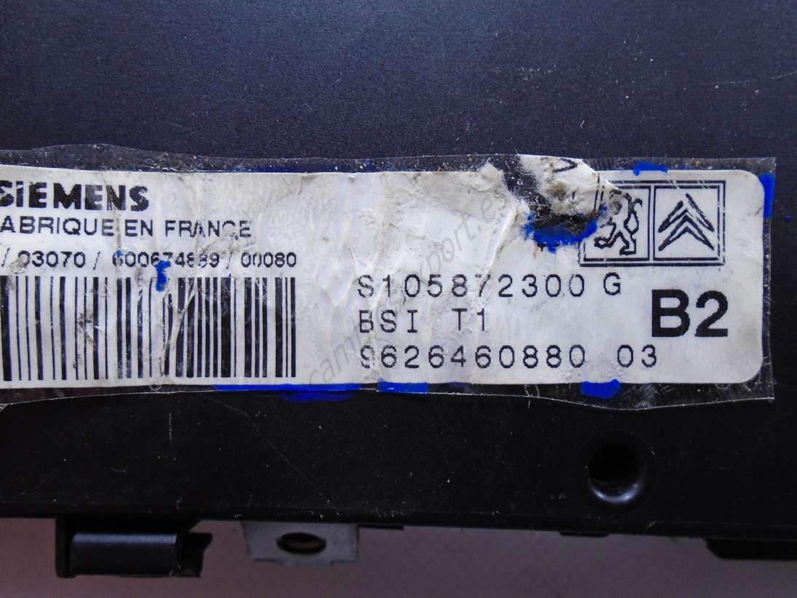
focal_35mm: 26
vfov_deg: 53.0
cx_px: 398
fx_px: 598
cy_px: 299
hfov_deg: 67.3
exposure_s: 1/30
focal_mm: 4.6
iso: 100
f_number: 3.2
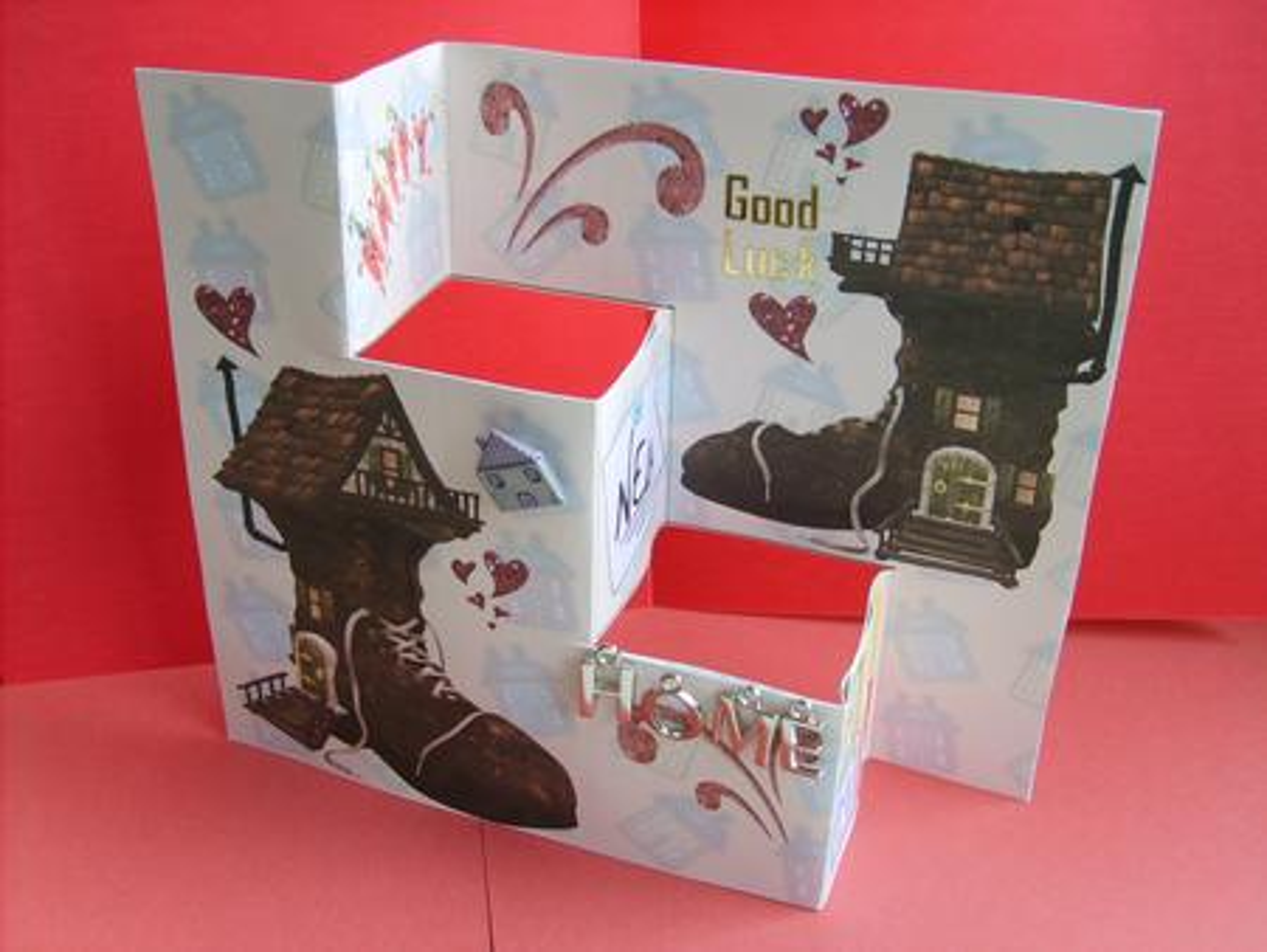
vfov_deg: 40.7
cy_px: 476
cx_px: 634
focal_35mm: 35
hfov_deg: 52.6
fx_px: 1282
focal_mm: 5.8
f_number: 2.8
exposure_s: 1/60
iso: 50
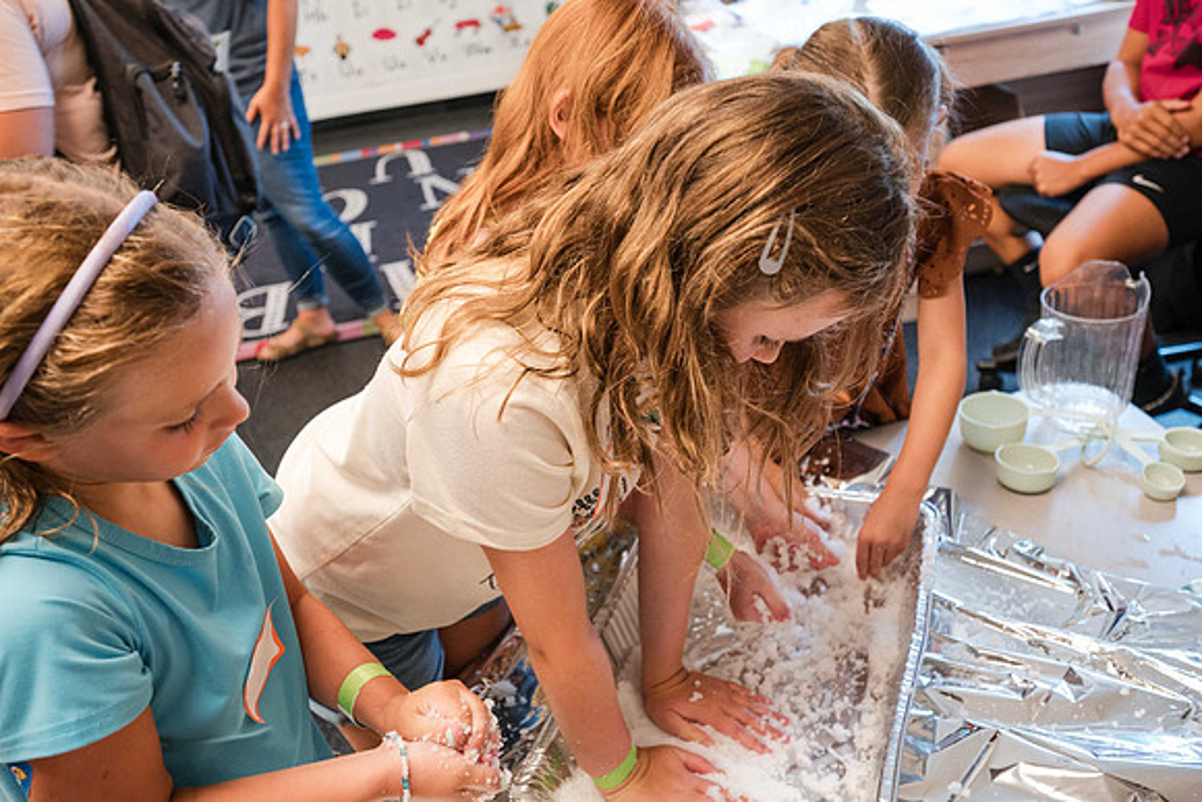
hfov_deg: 59.4
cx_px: 599
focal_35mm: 32
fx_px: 1055
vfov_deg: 41.6
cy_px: 399
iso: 2500
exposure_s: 1/125
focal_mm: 30
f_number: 4
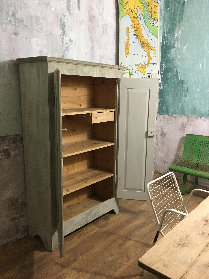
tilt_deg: -12.9
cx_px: 104
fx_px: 233
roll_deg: -0.2
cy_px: 140
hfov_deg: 48.2
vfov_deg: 61.7
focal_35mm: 29
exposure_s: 1/20
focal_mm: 4.15
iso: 200
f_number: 2.2
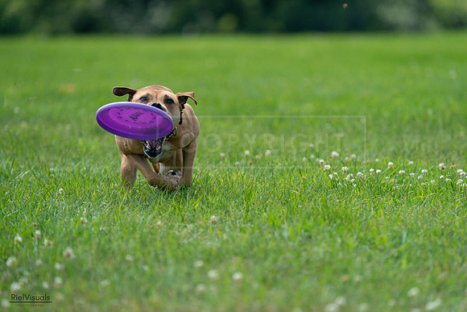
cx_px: 234
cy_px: 156
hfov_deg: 4.9
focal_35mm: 422
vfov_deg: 3.3
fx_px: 5475
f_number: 6.3
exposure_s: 1/4000
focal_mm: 422
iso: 1600
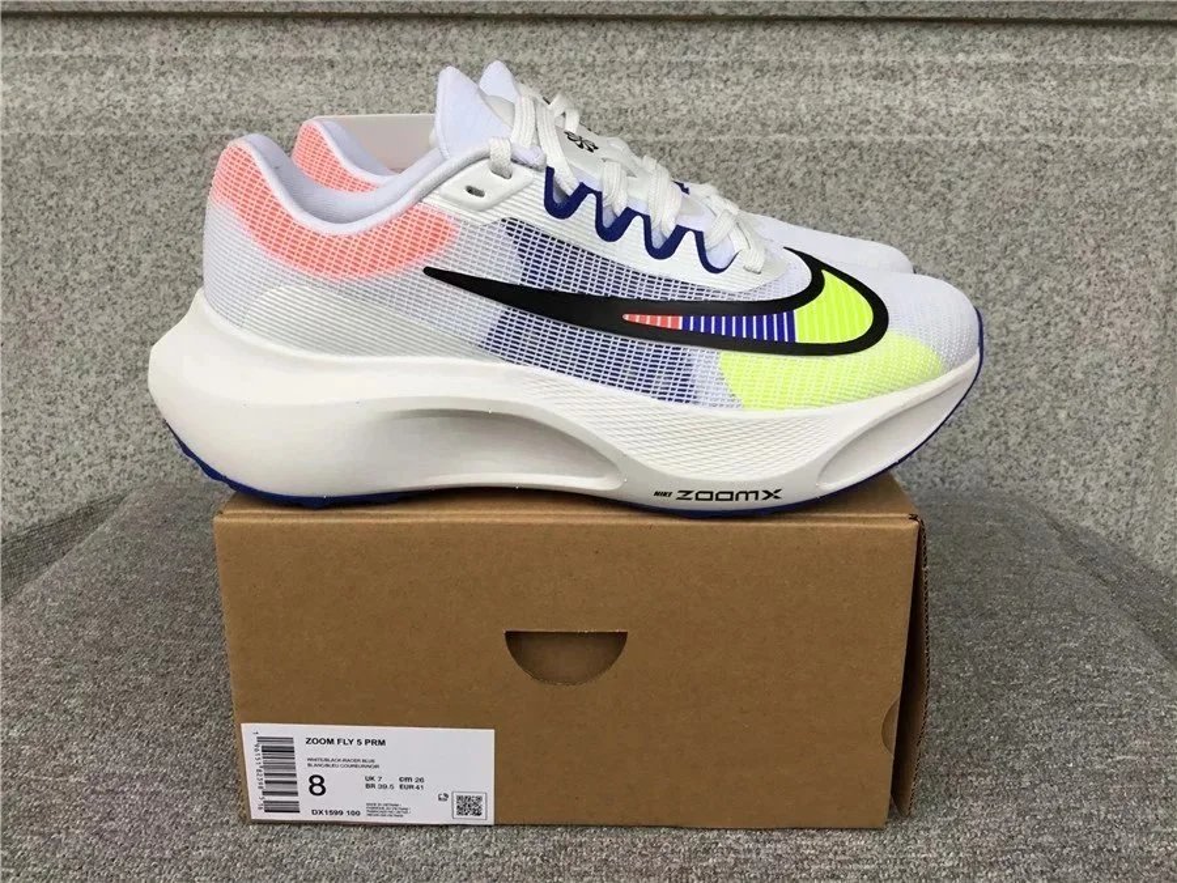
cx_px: 588
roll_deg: +0.1
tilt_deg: -17.4
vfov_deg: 45.4
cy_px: 442
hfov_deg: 58.4
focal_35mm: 31
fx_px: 1054
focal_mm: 3.3
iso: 25
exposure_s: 1/50
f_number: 2.4
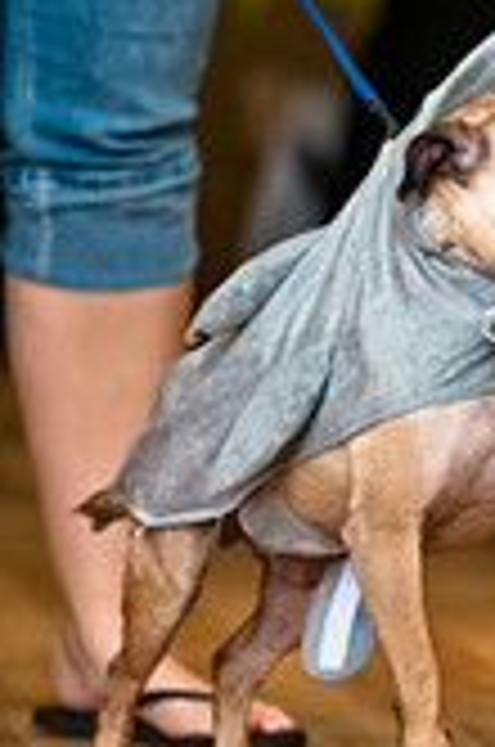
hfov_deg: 2.2
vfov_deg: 3.3
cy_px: 176
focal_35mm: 630
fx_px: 13055
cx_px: 565
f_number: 3.5
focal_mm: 155
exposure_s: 1/200
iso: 200
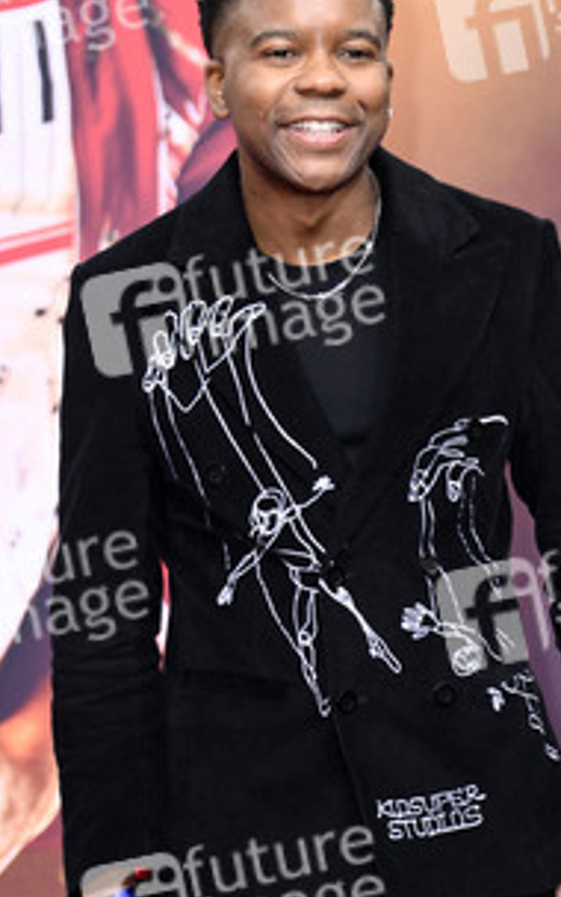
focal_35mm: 181
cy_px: 454
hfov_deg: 7.2
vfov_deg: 11.6
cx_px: 319
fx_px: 4428
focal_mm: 135
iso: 400
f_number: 5.6
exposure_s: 1/250
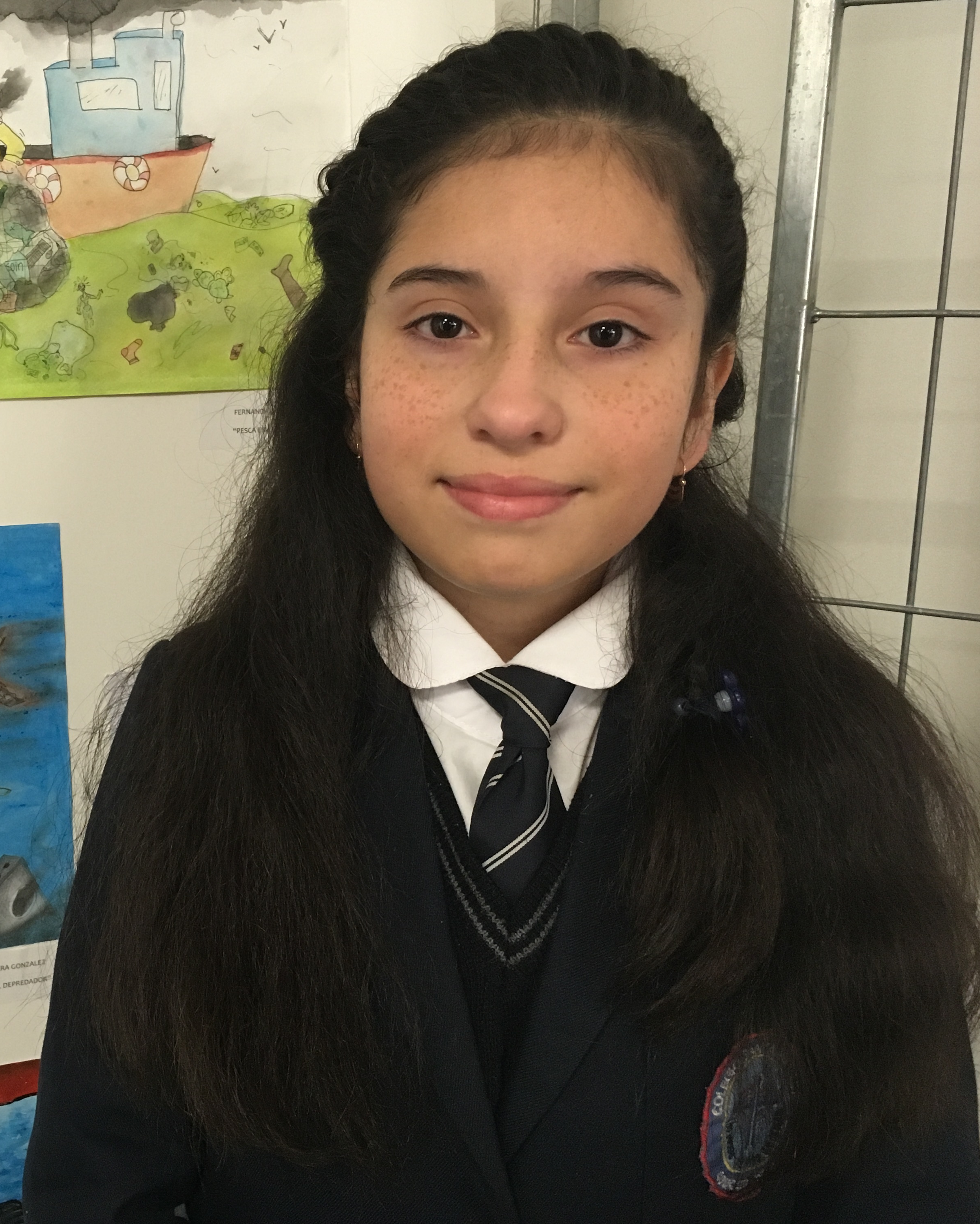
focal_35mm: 38
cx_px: 178
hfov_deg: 37.6
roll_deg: -0.4
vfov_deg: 47.9
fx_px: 1377
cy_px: 611
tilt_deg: -10.1
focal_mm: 4.15
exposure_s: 1/25
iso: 200
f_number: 2.2
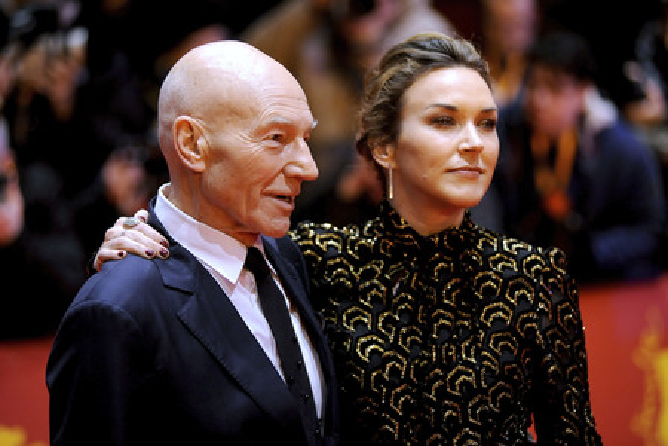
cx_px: 334
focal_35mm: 135
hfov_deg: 15.2
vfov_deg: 10.2
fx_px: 2505
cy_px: 223
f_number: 2.8
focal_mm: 135
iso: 2000
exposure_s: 1/500
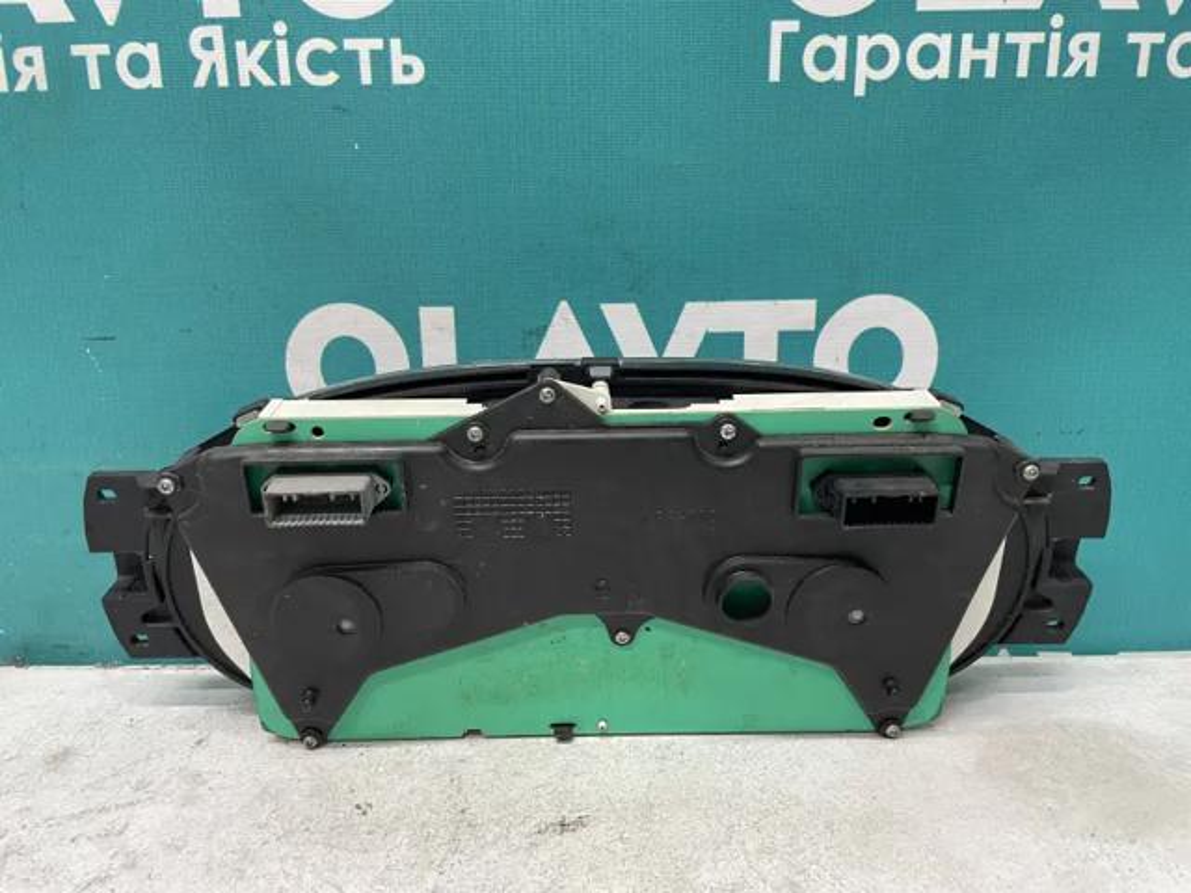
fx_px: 895
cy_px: 446
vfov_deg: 53.1
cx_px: 596
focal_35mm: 26
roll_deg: +1.2
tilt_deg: -14.6
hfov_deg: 67.3
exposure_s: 1/50
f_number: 1.6
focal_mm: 4.2
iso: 80
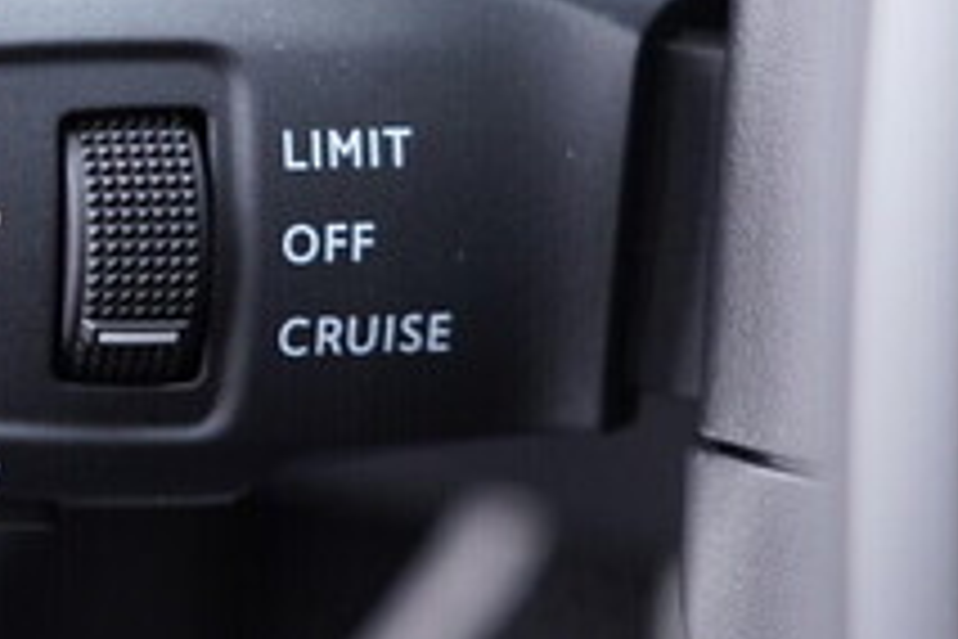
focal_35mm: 93
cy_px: 191
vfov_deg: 14.7
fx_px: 2475
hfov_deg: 21.6
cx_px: 166
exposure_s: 1/40
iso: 500
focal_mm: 24
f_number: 2.8
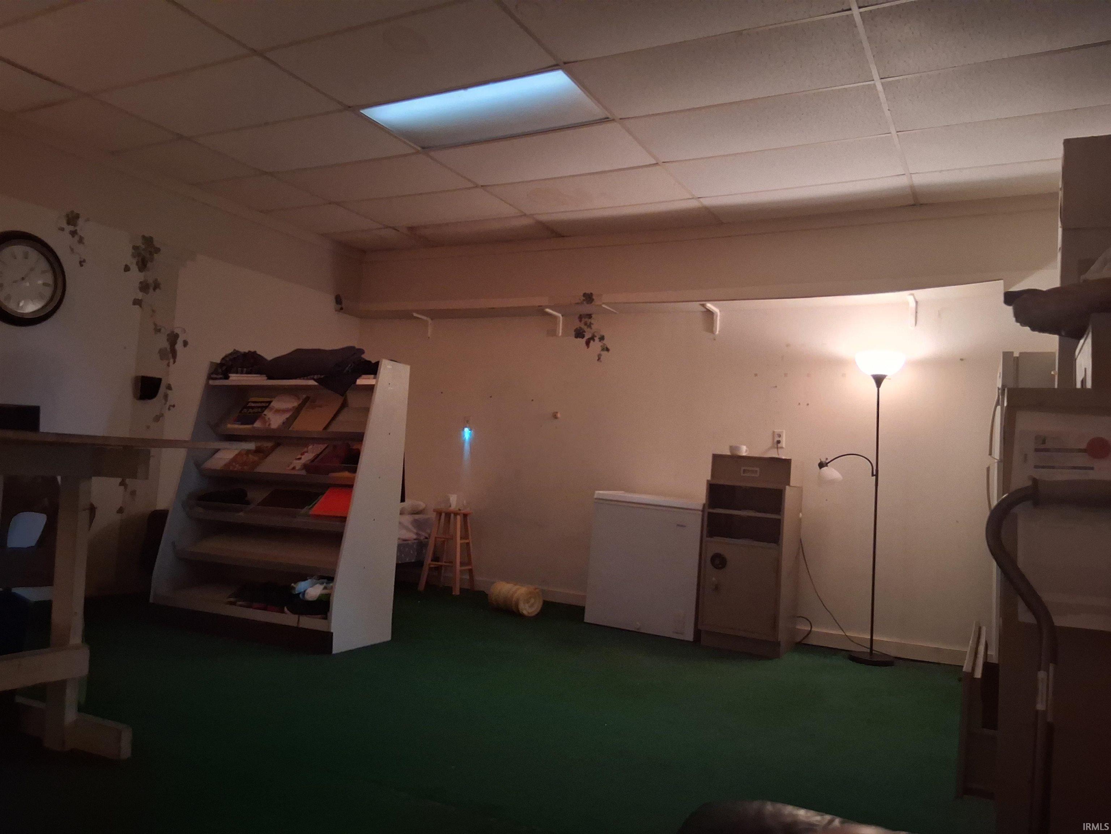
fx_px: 834
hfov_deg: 67.3
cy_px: 417
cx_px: 556
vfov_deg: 53.1
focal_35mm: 26
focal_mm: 3.98
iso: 800
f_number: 1.8
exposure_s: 1/24
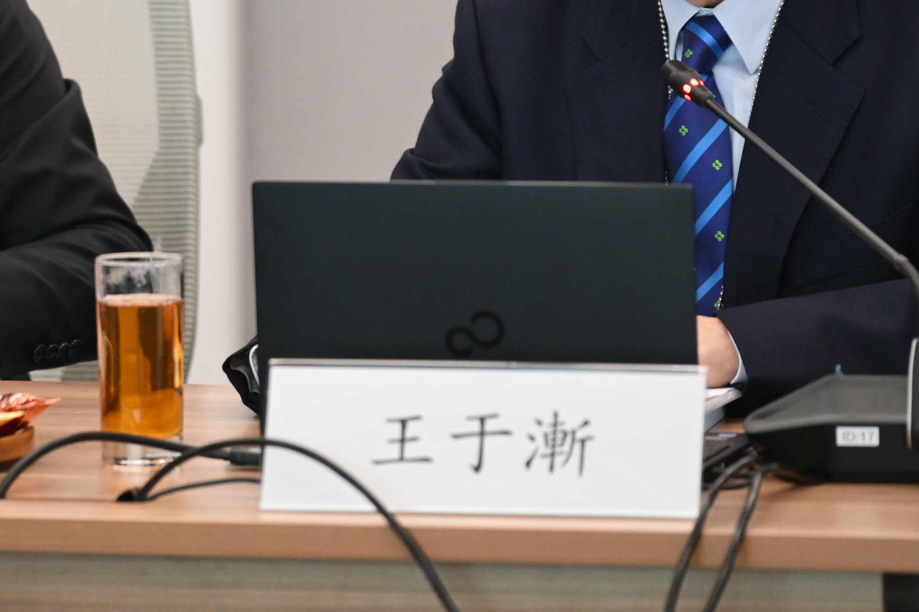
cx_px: 250
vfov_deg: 3.8
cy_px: 38
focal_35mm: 357
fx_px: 9113
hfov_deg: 5.8
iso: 2000
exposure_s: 1/160
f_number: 2.8
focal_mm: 150
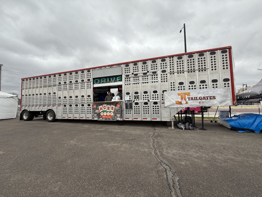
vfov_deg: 85.7
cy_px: 98
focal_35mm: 14
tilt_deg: +3.1
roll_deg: +2.0
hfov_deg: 102.1
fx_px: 106
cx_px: 131
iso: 50
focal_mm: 2.22
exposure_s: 1/421
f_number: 2.2
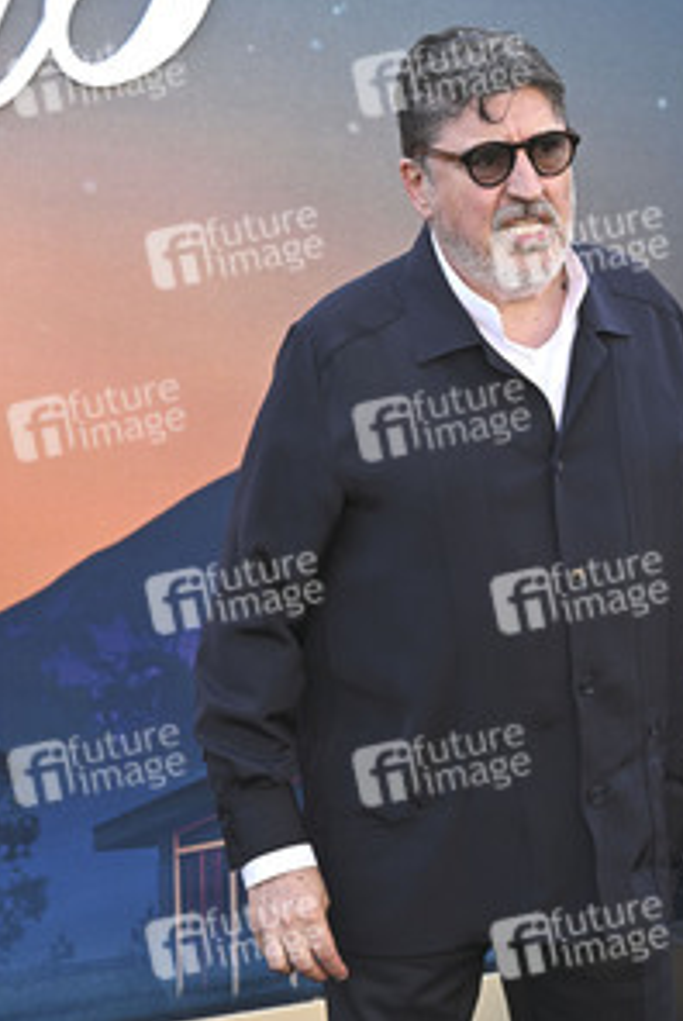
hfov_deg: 12.7
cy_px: 507
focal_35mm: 108
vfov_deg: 18.9
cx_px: 488
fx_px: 3066
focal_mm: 71
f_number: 7.1
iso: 640
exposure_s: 1/320
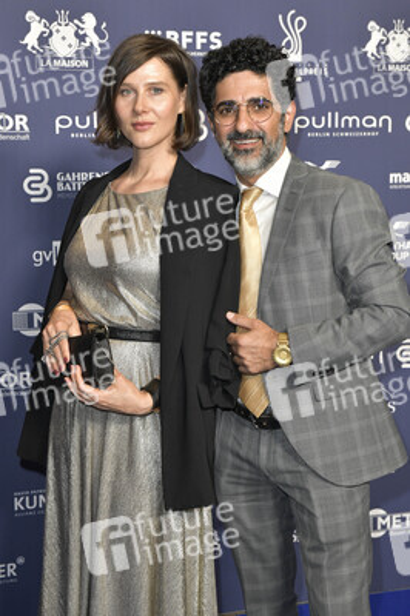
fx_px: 890
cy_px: 308
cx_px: 205
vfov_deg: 38.2
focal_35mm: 52
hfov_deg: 25.9
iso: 2000
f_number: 6.3
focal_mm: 52
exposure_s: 1/250
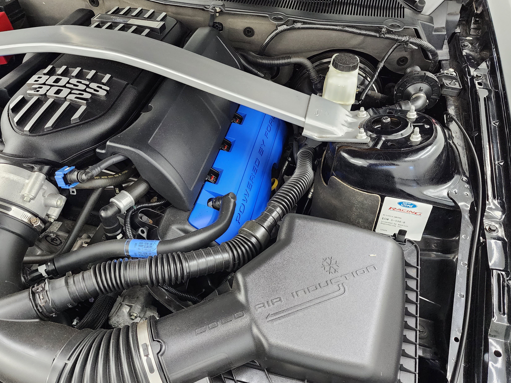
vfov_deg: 49.7
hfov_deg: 63.4
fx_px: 413
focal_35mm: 28
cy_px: 200
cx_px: 235
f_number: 1.8
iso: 800
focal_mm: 6.4
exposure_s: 1/120
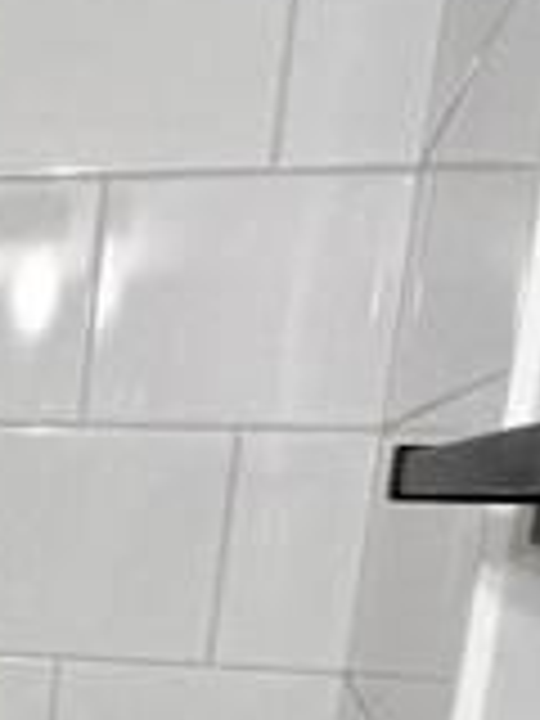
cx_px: -500
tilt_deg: -16.0
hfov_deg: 14.9
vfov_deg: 20.8
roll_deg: -1.2
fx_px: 1726
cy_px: 1012
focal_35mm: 83
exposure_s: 1/120
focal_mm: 1.57
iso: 160
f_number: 1.8
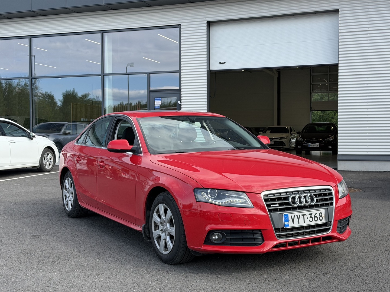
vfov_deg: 30.3
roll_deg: -0.1
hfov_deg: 39.7
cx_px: 195
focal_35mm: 48
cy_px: 146
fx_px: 541
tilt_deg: -1.7
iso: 64
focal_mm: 6.76
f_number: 1.78
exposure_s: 1/1513
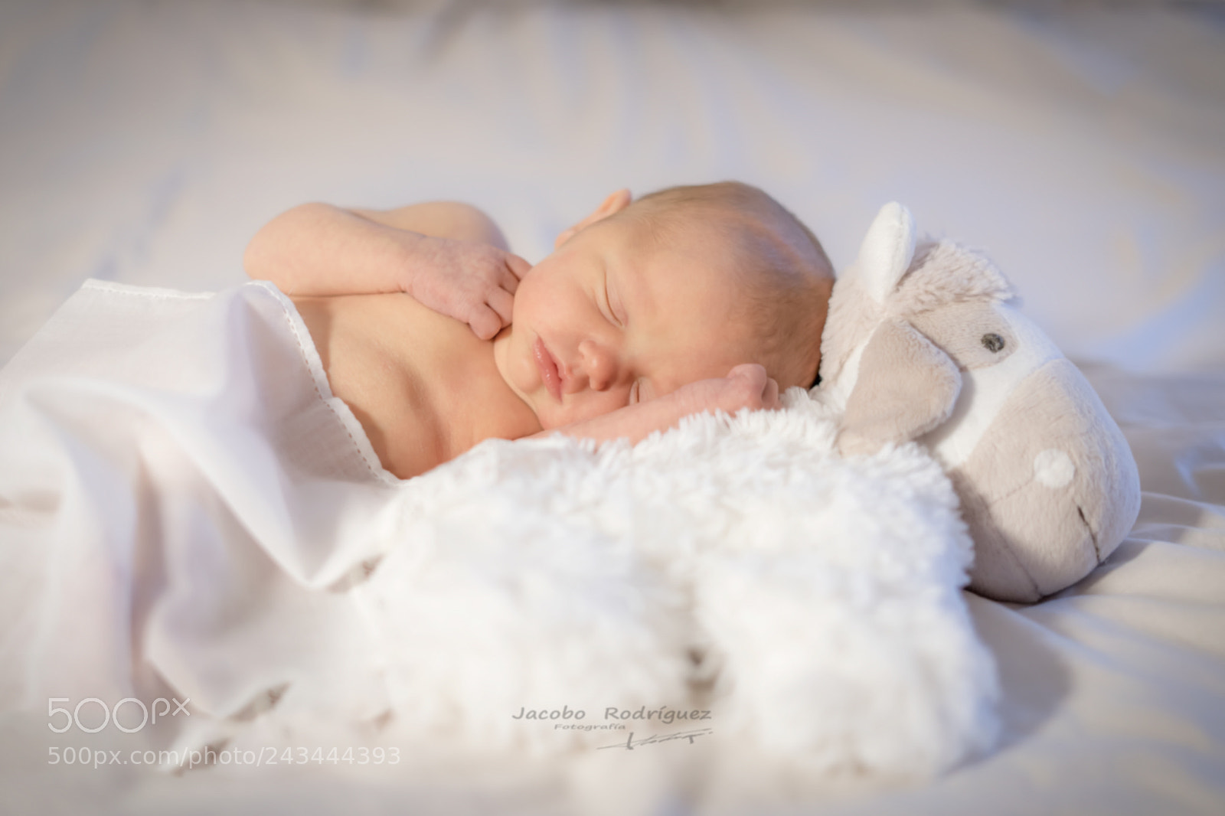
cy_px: 408
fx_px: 1701
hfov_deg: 39.6
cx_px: 612
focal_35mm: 50
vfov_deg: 27.0
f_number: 1.8
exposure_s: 1/200
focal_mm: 50
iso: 400
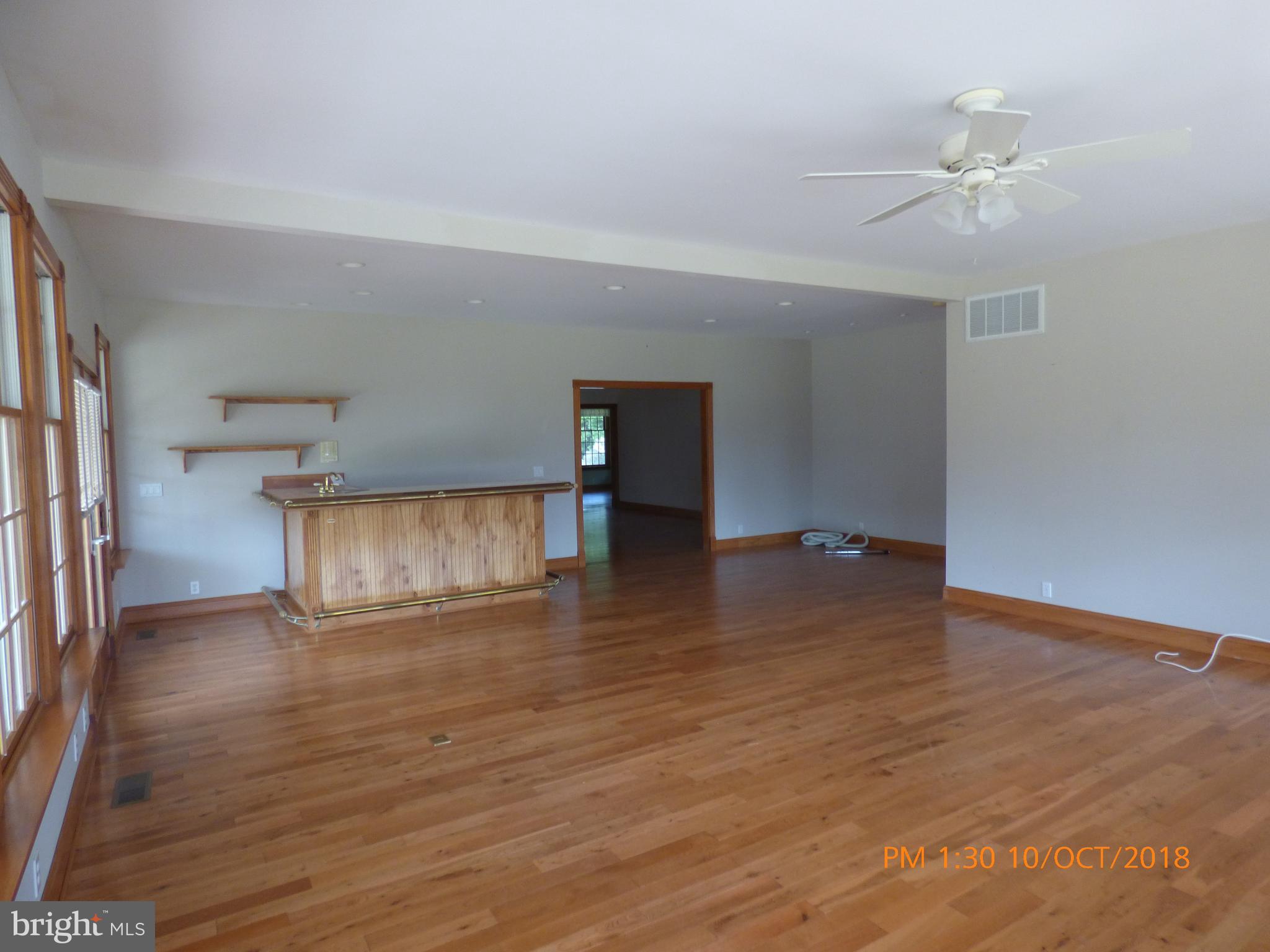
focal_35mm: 20
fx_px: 734
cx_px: 635
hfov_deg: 81.7
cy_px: 476
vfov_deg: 66.0
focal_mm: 3.58
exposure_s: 1/60
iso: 160
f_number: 2.8
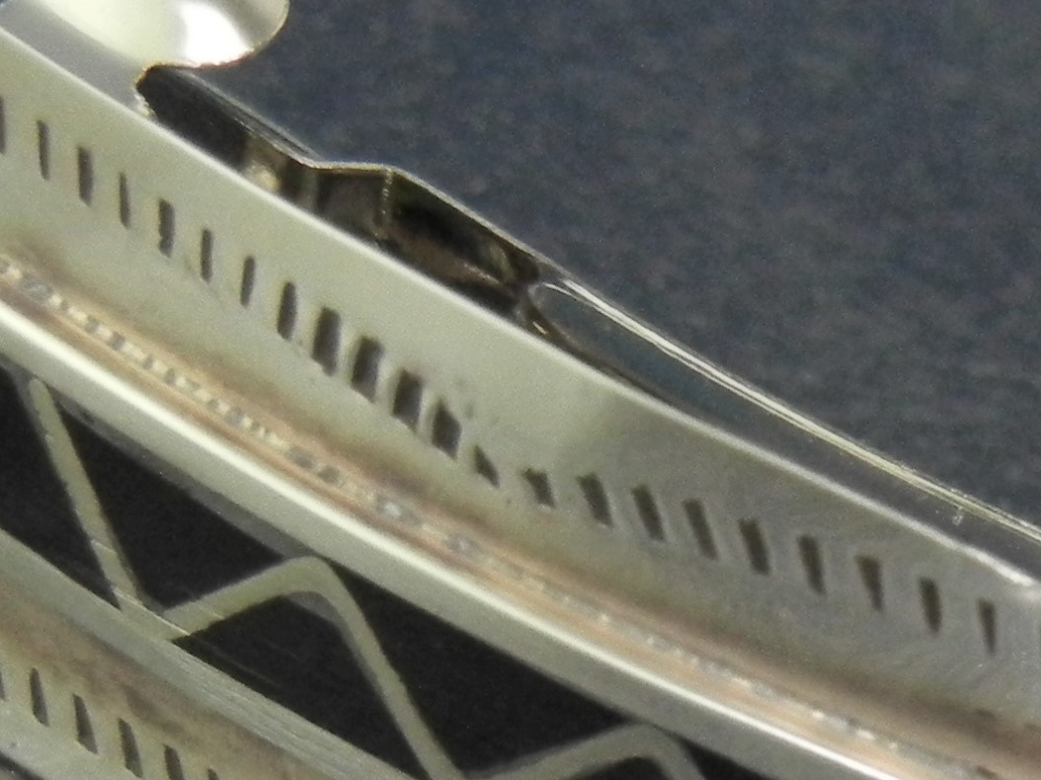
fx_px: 6735
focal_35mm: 224
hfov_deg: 8.7
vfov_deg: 6.6
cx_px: 1272
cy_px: 852
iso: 702
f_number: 8
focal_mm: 10.6
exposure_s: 1/30
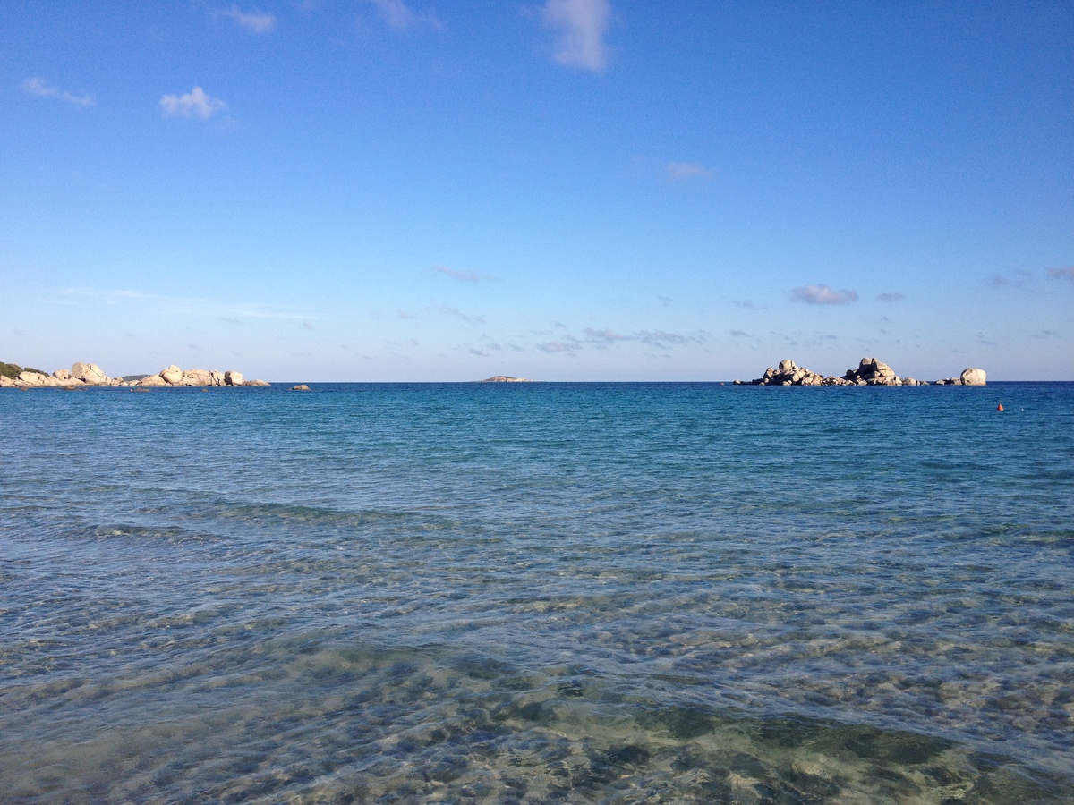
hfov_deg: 52.6
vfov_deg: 40.7
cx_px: 537
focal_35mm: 35
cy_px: 402
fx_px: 1086
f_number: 2.4
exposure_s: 1/1783
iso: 64
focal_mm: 4.28
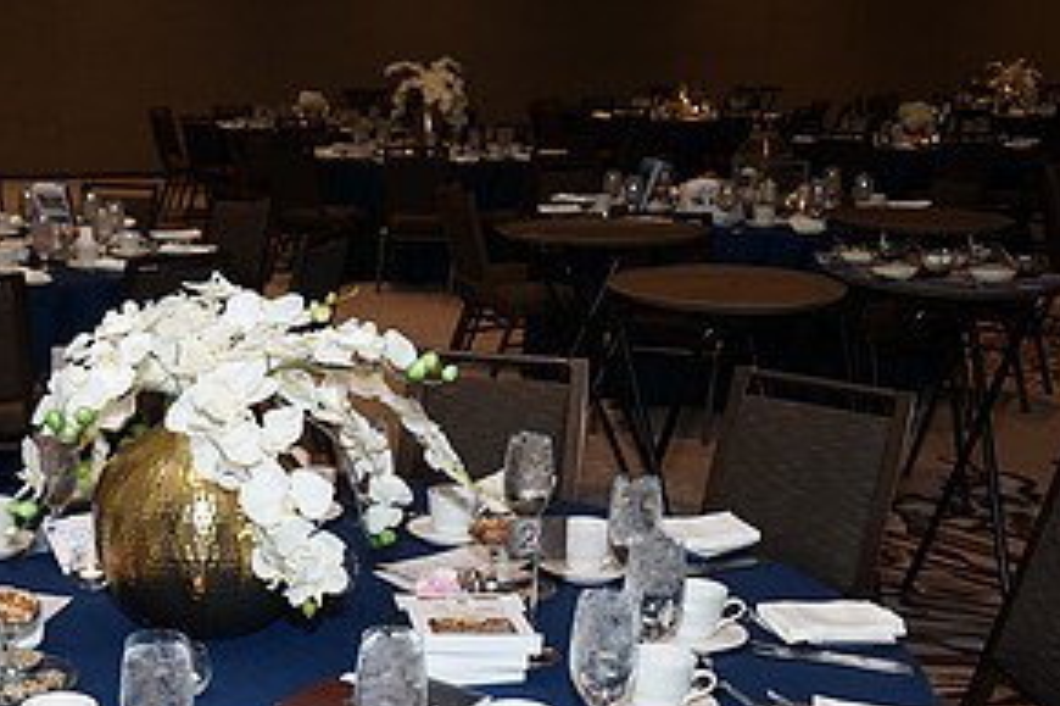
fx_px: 1648
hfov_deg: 34.9
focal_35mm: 56
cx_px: 263
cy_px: 583
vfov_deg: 23.7
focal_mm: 28
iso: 800
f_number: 5
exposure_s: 1/100
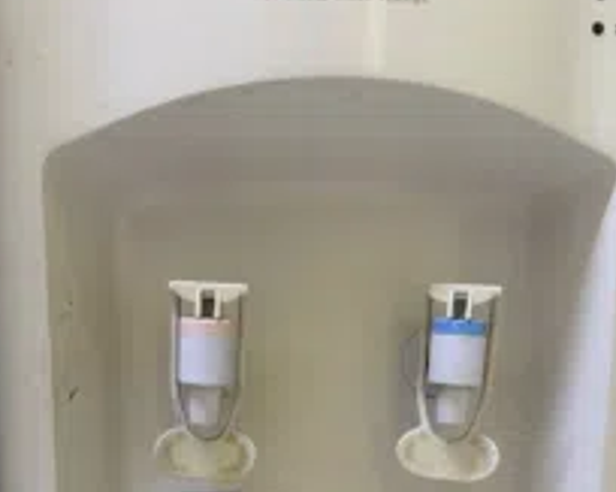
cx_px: 296
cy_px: 435
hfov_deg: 40.3
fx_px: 838
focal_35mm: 46
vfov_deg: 31.3
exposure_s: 1/50
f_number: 1.78
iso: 800
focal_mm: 6.76
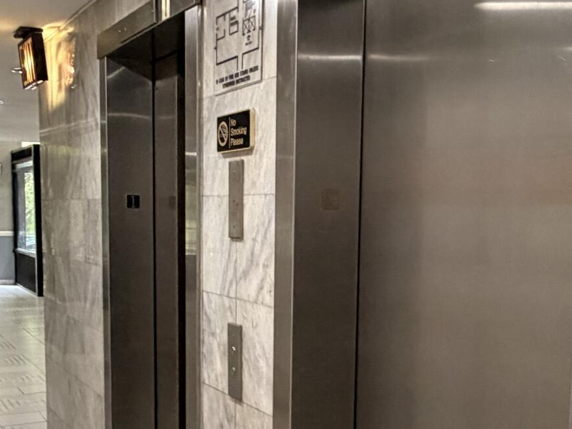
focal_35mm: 48
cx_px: 318
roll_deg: -0.5
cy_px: 309
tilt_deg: -6.9
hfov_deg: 39.6
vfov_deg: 29.9
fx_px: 793
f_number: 2.2
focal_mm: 2.22
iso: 400
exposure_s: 1/60
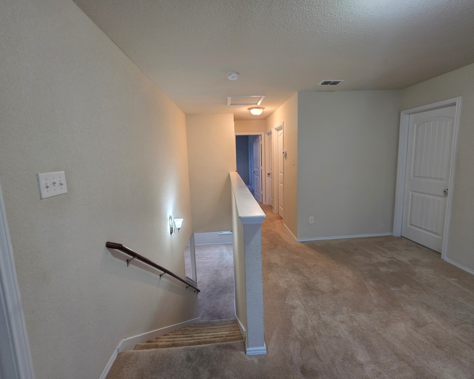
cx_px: 242
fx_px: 196
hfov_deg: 100.7
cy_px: 185
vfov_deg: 88.0
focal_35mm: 14
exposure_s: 1/60
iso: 200
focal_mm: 2.2
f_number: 1.9
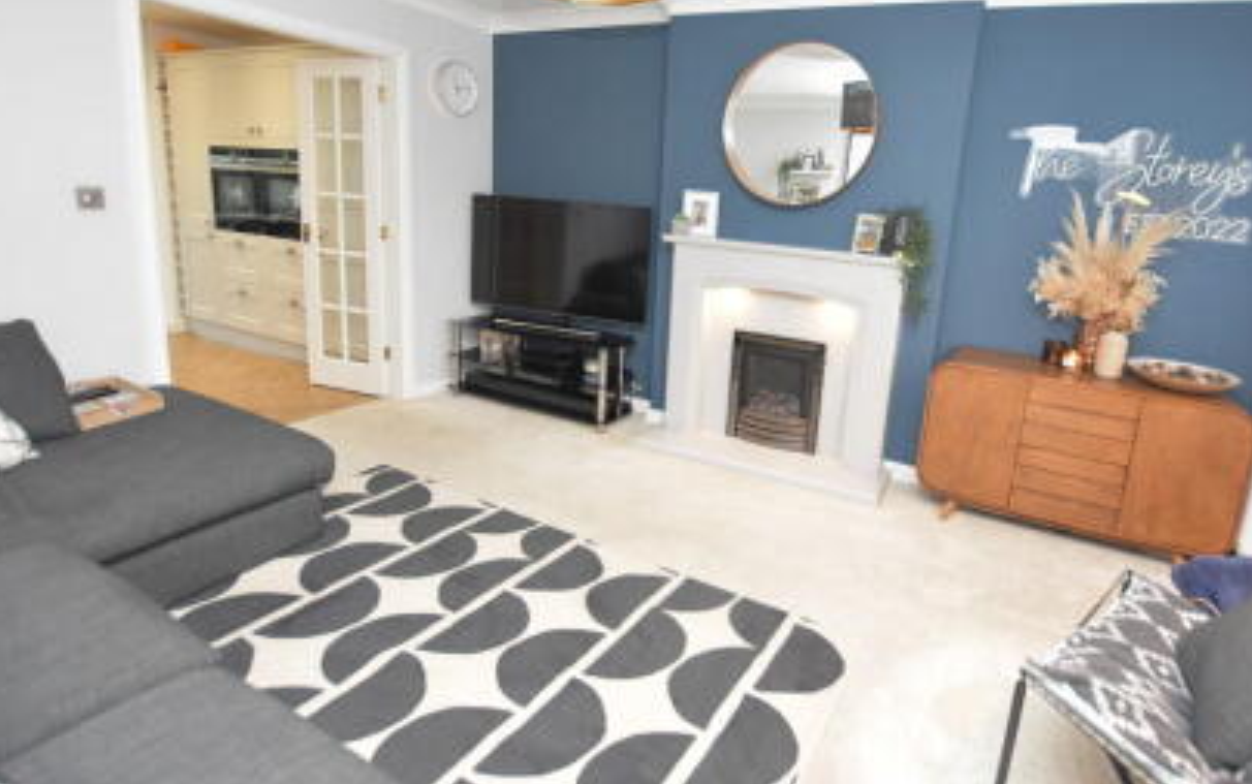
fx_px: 615
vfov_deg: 64.4
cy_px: 311
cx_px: 719
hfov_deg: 90.4
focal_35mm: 18
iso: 1600
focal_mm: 10
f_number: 4
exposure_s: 1/60
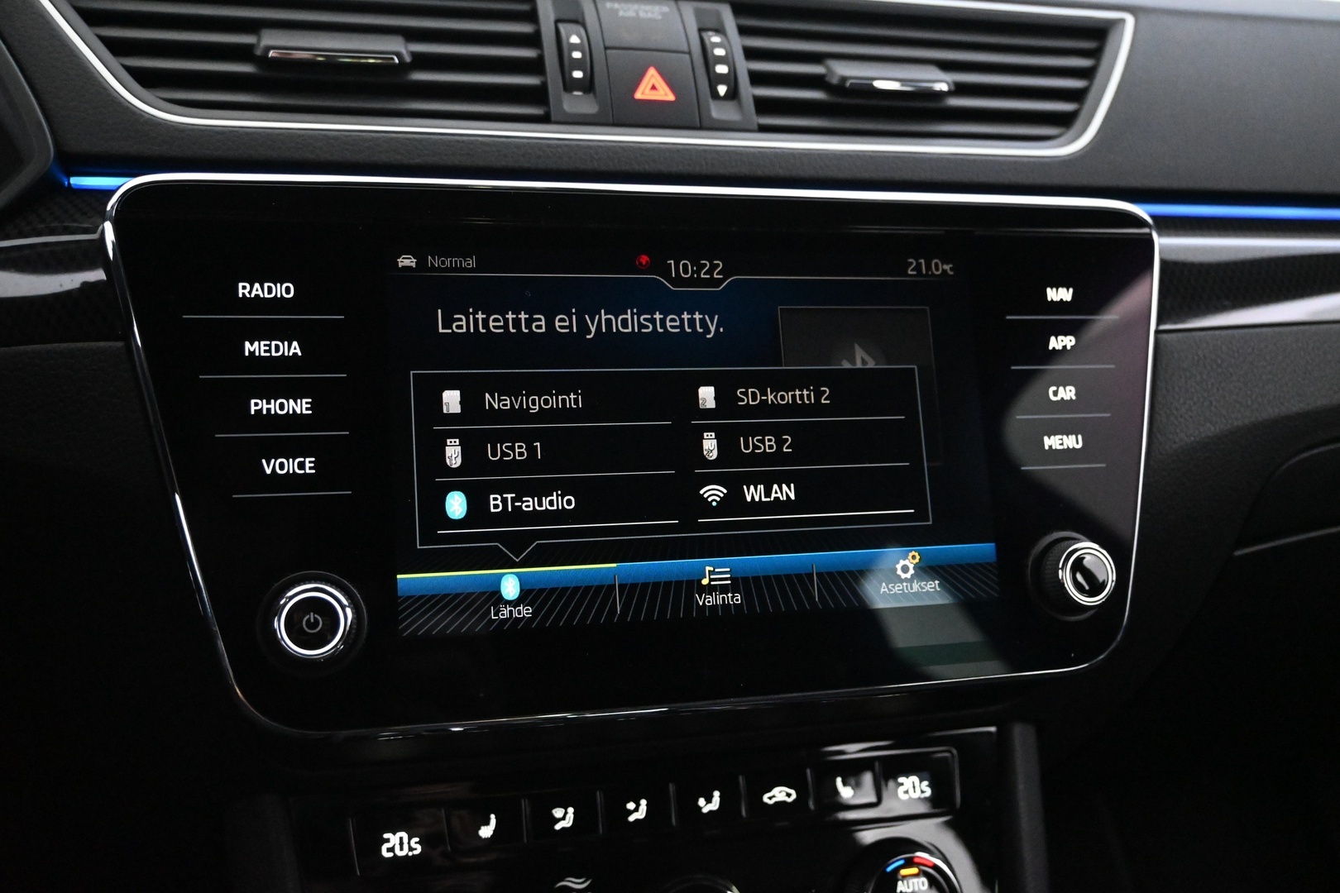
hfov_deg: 57.2
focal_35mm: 33
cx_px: 670
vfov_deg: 40.0
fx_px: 1228
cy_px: 446
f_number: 4
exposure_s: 1/40
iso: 9000
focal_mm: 22
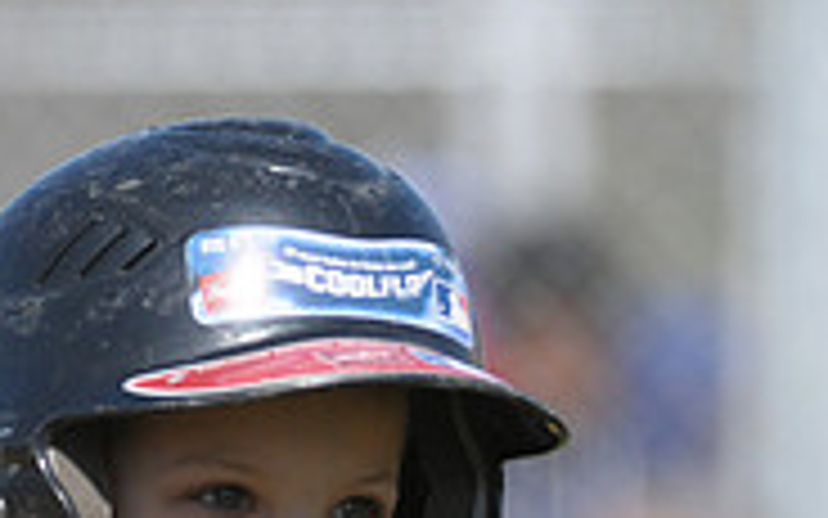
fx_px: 28275
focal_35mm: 1253
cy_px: 750
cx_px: 162
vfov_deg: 1.0
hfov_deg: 1.7
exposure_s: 1/2000
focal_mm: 260
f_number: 4.5
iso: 400
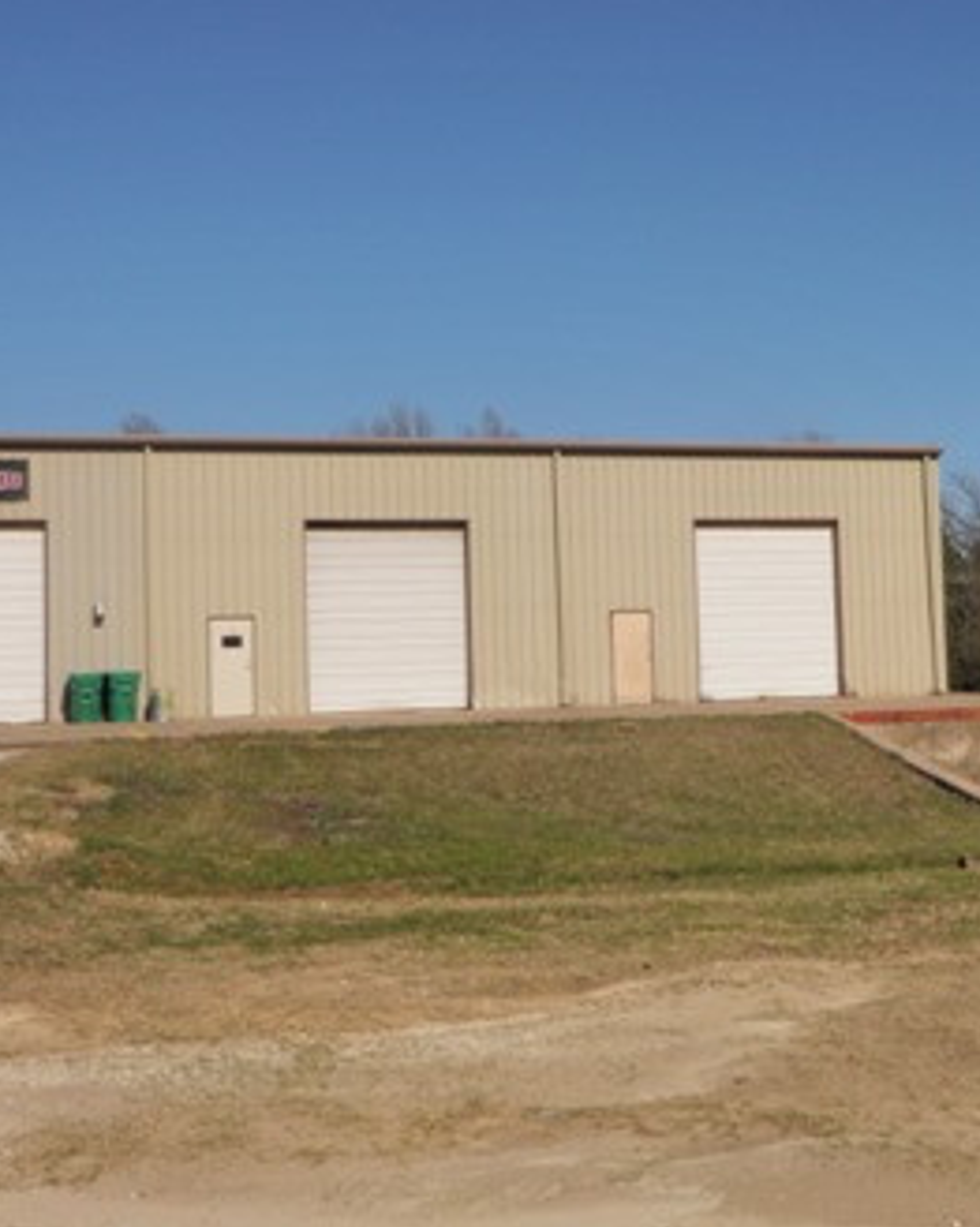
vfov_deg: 38.8
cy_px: 602
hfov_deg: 31.2
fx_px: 1742
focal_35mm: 48
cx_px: 640
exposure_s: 1/640
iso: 50
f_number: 6.3
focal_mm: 6.53
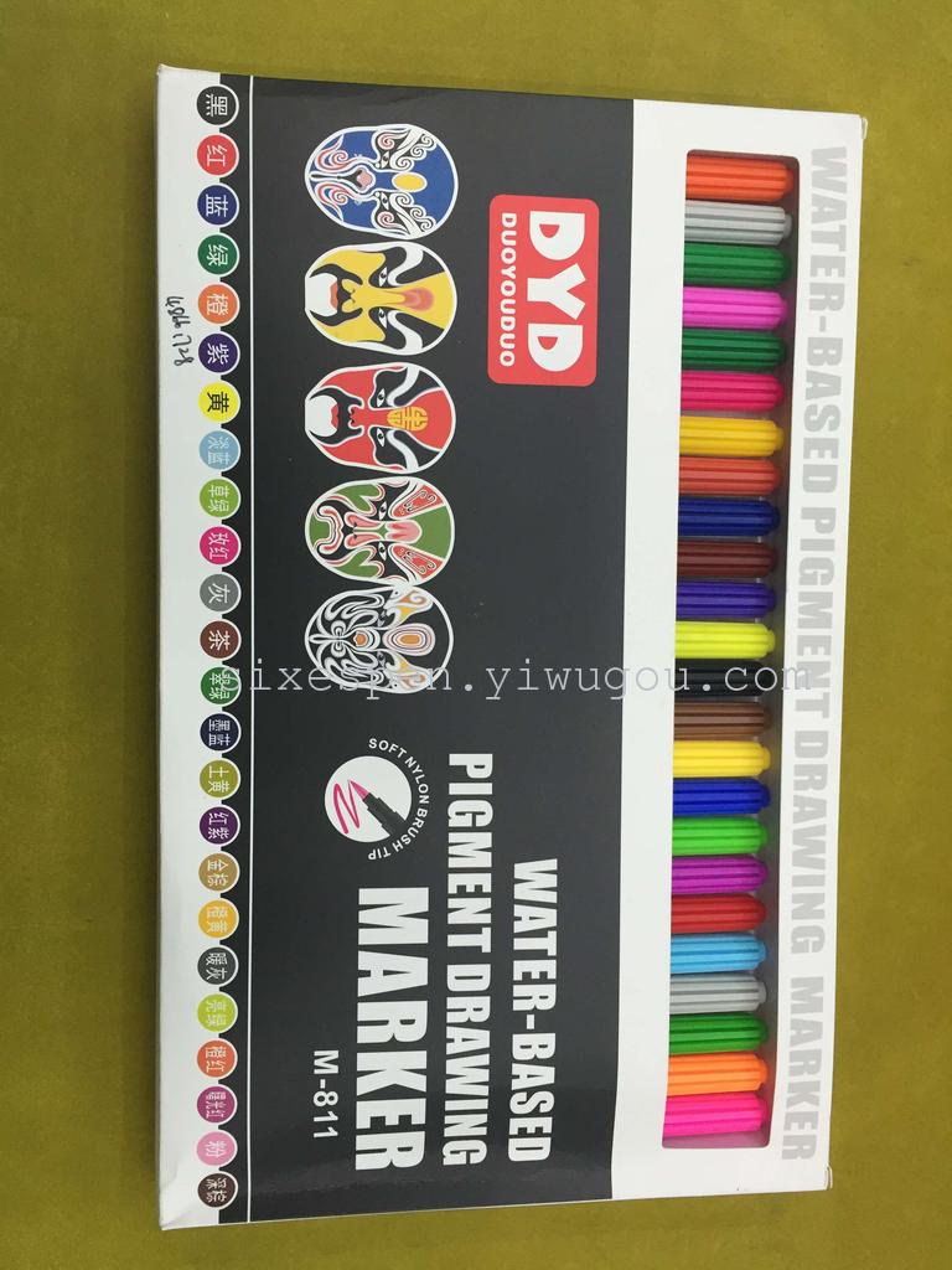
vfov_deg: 61.7
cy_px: 635
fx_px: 1063
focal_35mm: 29
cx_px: 476
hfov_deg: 48.2
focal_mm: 4.15
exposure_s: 1/33
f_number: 2.2
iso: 50
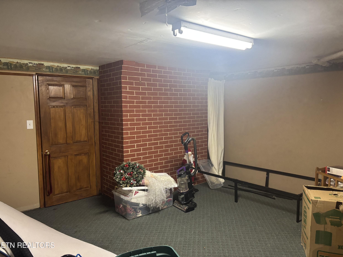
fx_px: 258
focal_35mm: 26
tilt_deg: -7.3
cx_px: 172
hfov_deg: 67.3
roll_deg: +0.2
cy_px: 128
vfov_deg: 53.1
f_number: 1.6
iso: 500
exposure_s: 1/60
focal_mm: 5.96
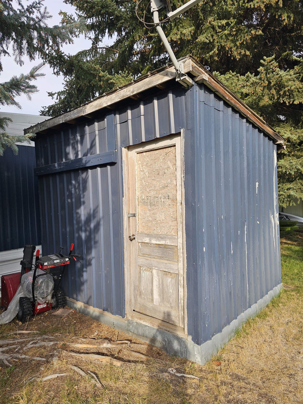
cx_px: 152
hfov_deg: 58.9
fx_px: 268
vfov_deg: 73.9
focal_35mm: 23
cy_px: 202
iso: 10
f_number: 1.7
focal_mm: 6.3
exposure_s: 1/224
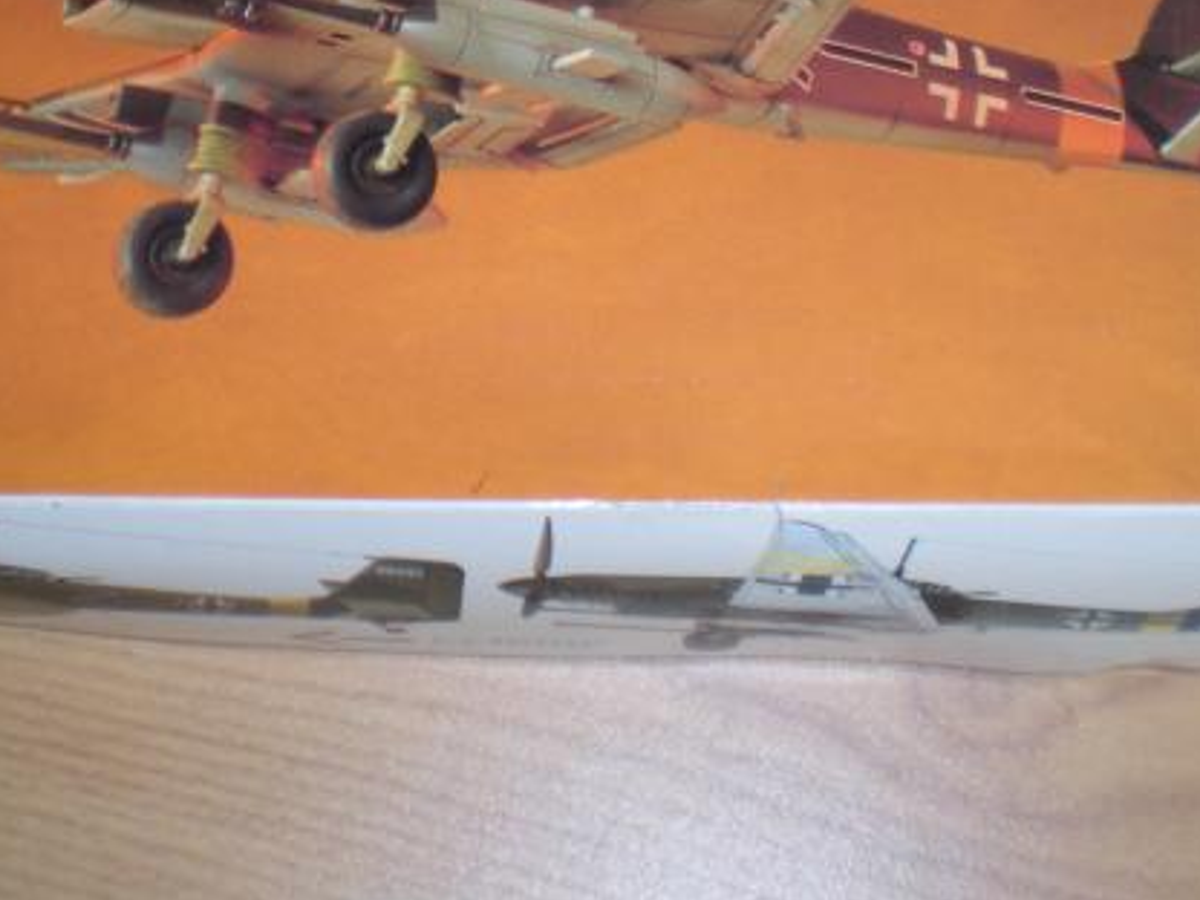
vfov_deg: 19.7
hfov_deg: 26.7
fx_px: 2531
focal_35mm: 73
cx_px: 571
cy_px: 66
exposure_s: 1/43.7
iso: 64
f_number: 3.1
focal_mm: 6.3
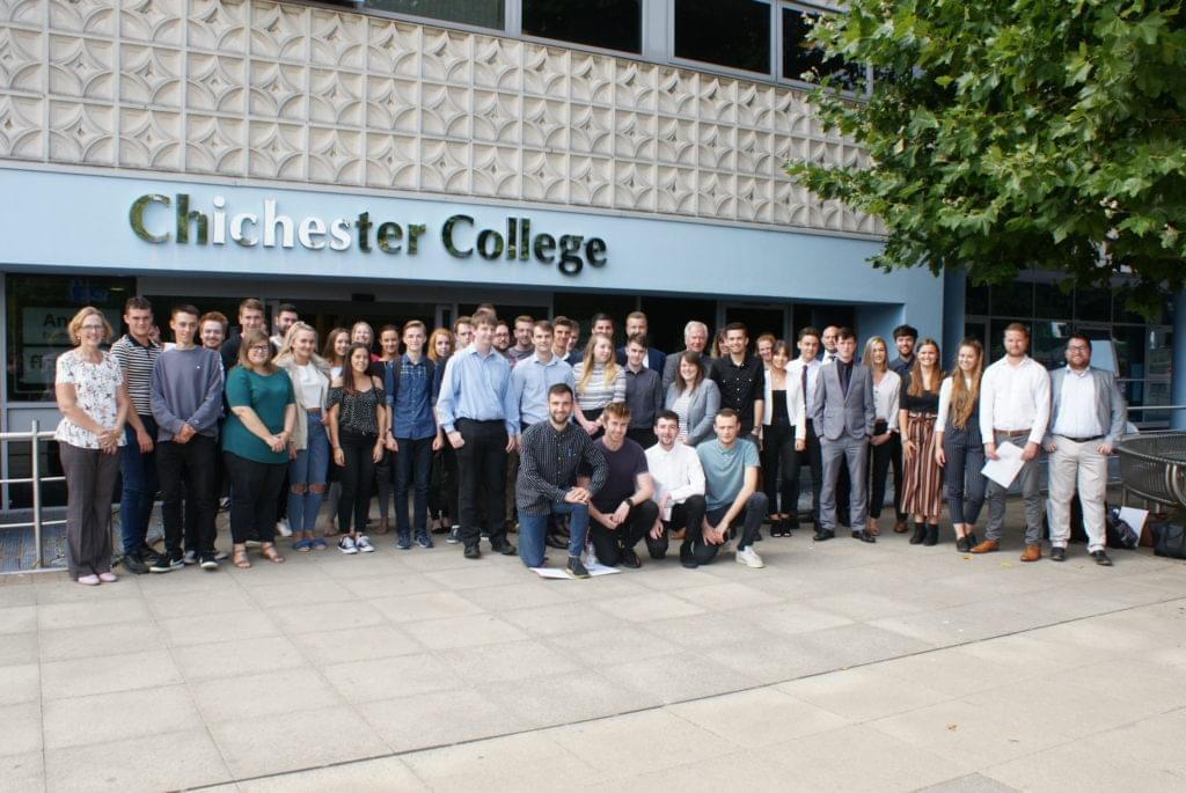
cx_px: 593
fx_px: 989
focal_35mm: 30
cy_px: 396
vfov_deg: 43.7
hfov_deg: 61.9
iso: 200
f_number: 10
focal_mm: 20
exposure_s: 1/160
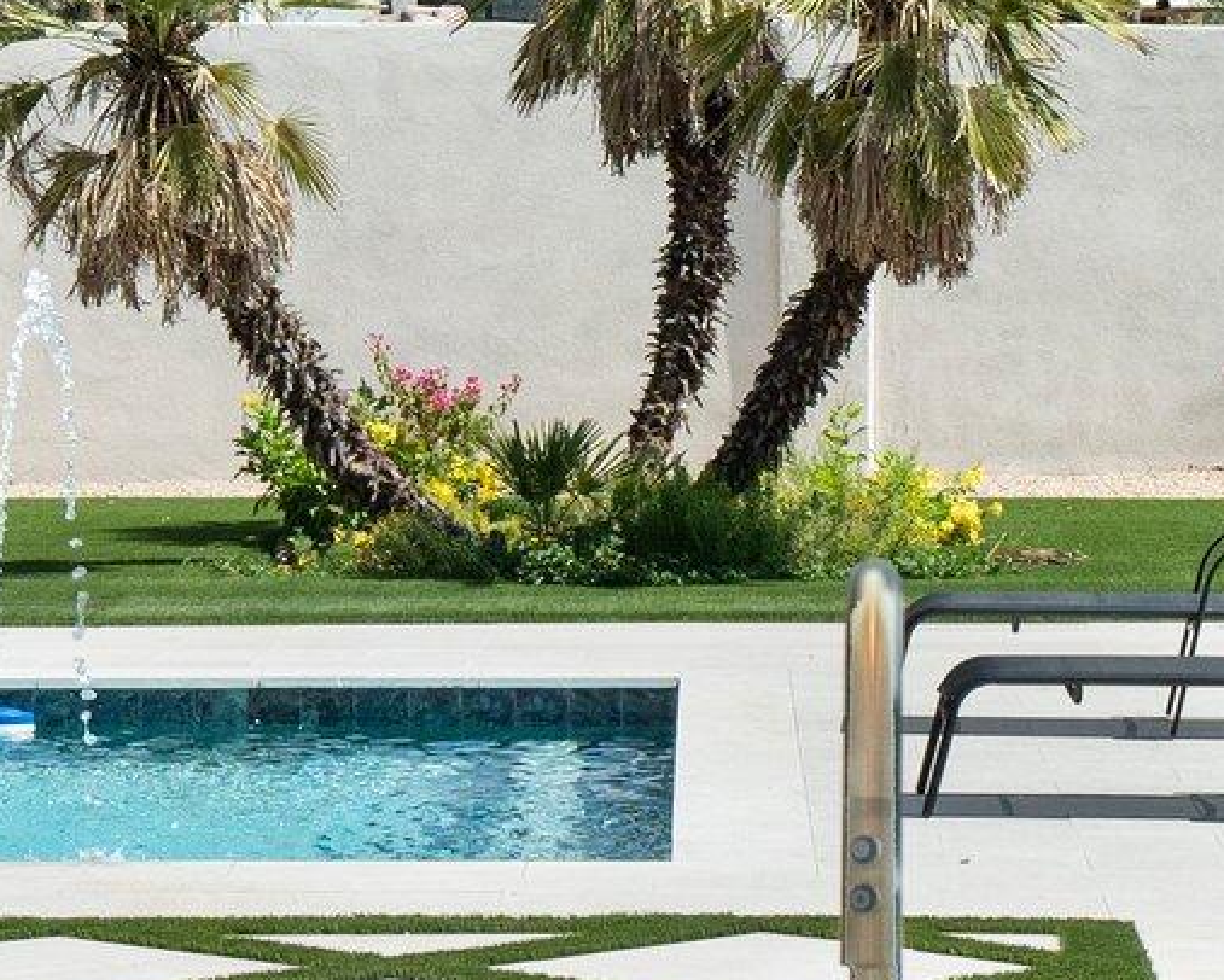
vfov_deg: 7.8
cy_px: 156
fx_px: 7139
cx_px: 922
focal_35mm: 197
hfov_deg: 9.8
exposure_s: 1/160
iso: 1000
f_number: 8
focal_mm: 35
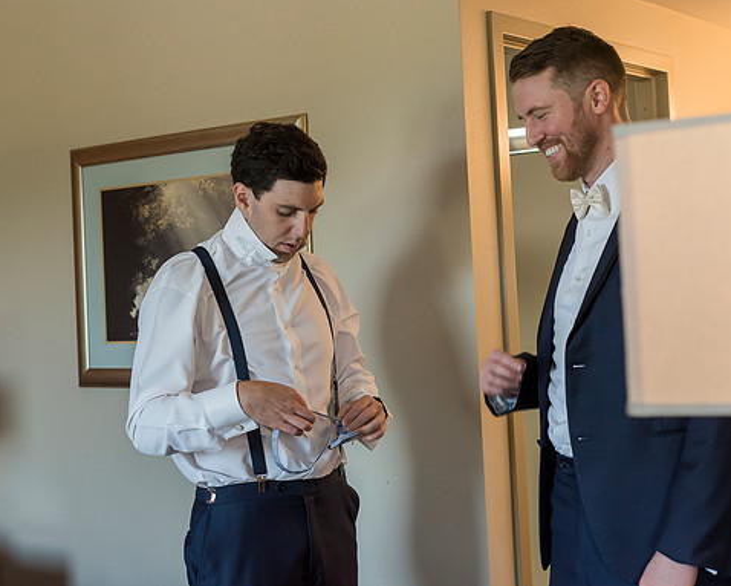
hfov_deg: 31.3
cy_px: 277
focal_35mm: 60
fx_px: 1299
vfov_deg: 25.4
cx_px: 268
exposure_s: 1/320
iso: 1600
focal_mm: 50
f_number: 4.5
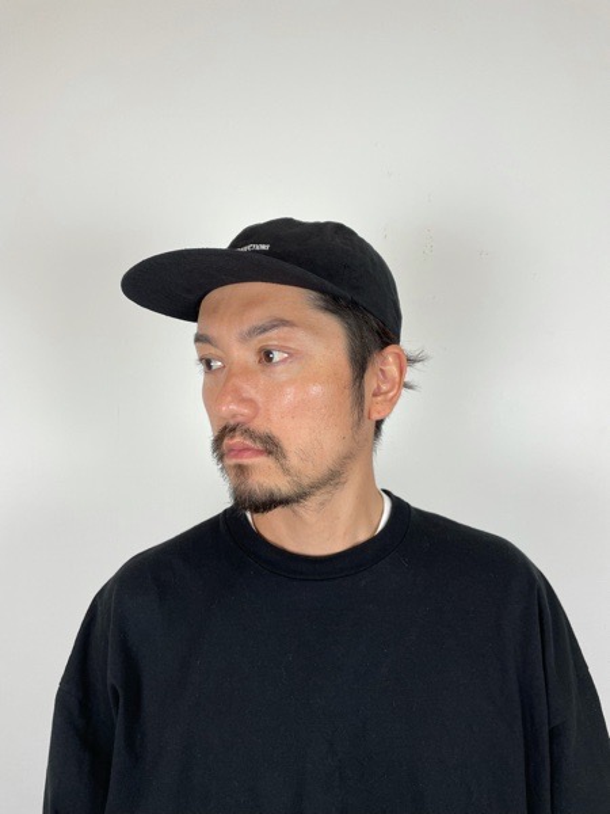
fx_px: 611
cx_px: 305
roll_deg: +0.4
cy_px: 407
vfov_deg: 67.3
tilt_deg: +2.2
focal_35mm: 26
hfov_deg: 53.1
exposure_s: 1/120
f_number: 1.6
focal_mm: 4.2
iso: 50
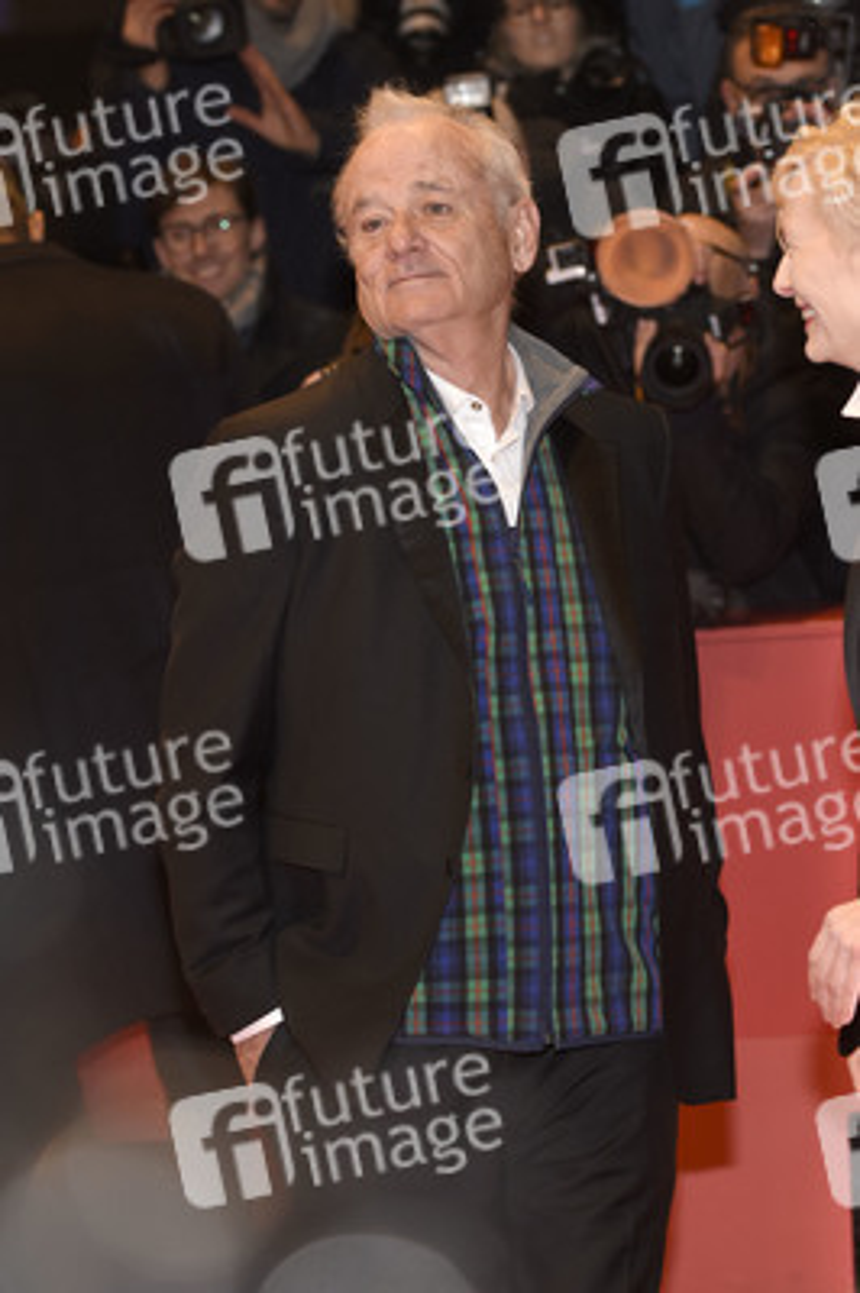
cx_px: 430
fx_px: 3769
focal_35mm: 105
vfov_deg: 19.5
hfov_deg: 13.0
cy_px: 646
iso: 640
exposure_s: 1/400
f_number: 3.5
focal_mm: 70
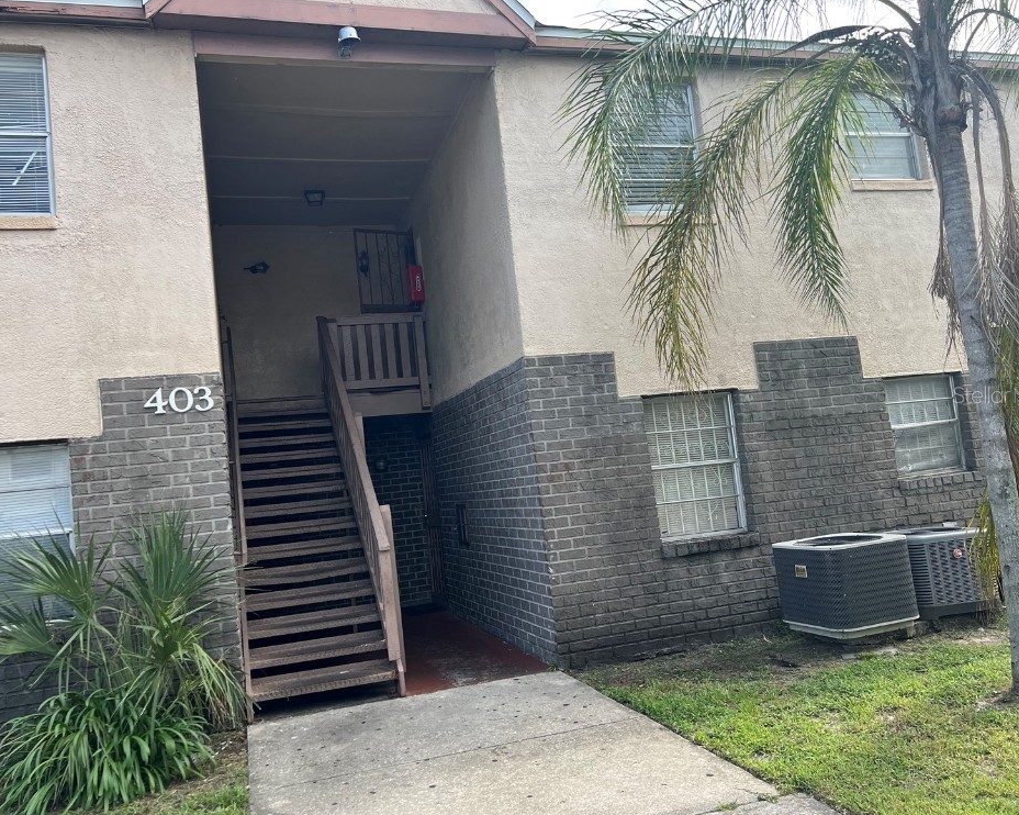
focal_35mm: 28
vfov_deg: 51.5
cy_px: 394
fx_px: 844
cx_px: 494
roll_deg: +7.1
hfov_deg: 62.2
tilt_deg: +8.4
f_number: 1.5
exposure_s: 1/1159
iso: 50
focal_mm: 5.7
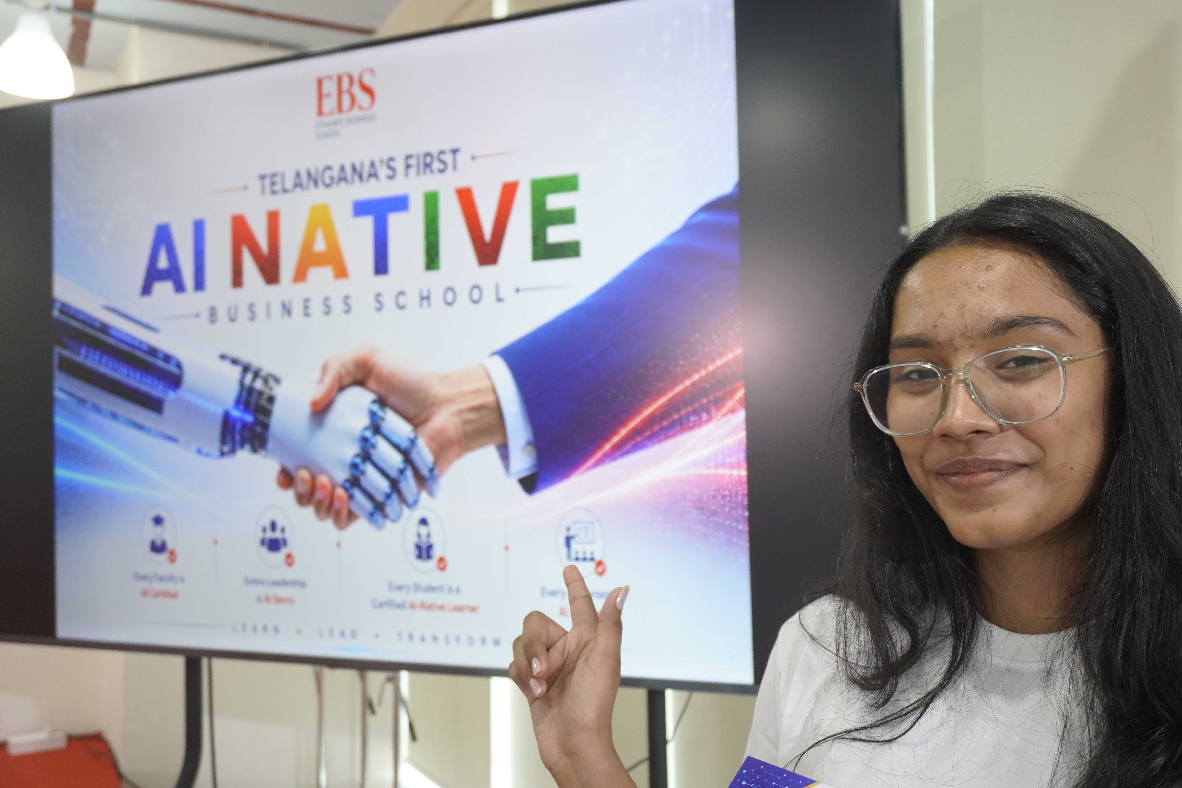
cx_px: 591
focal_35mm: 34
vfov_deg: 38.4
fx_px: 1133
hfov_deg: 55.1
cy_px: 394
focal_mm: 23
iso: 1250
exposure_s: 1/160
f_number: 4
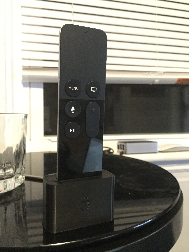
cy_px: 126
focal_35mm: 29
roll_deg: -0.2
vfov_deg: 61.7
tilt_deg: +0.0
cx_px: 94
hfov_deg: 48.2
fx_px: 211
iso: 2000
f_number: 2.2
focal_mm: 4.15
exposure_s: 1/15
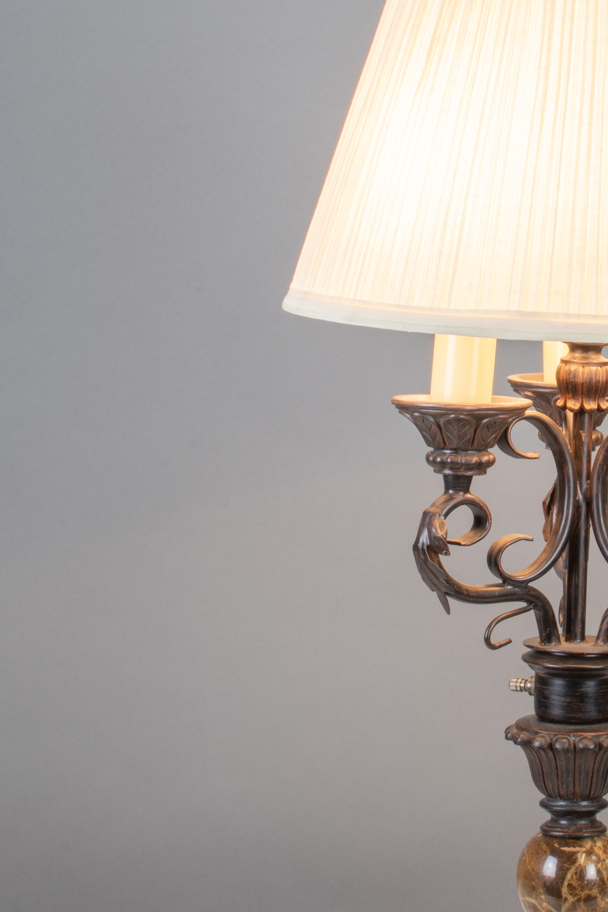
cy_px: 406
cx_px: 584
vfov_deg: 20.4
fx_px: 2533
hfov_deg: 13.5
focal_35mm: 100
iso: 100
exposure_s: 1.3
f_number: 22
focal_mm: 35
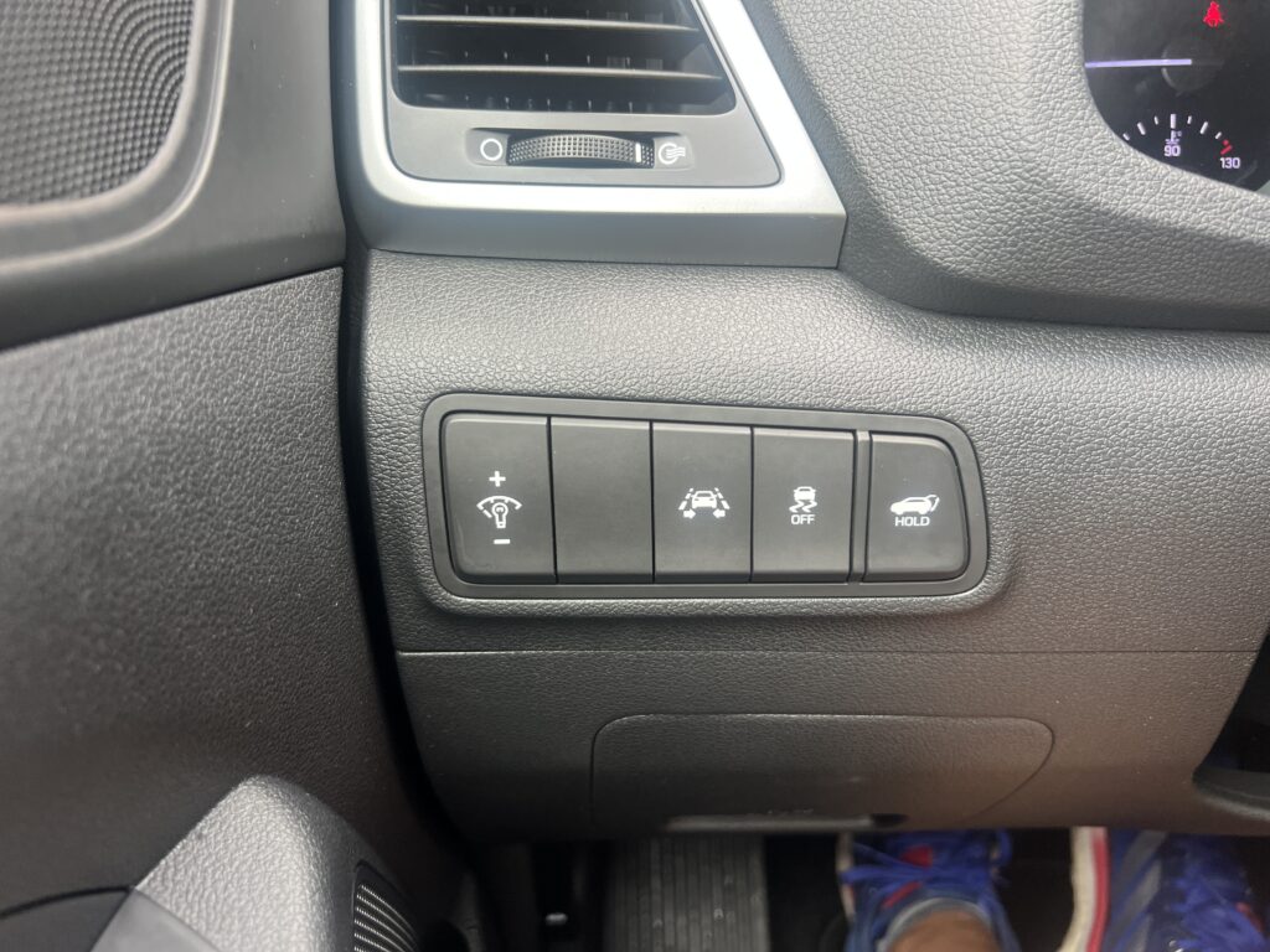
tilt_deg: -25.5
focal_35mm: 26
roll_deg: +0.9
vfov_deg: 53.1
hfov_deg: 67.3
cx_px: 635
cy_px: 476
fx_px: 954
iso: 125
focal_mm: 5.7
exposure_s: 1/107
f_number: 1.5
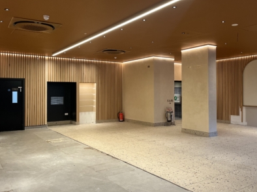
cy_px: 92
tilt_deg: +0.1
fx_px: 245
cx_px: 155
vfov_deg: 42.9
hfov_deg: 54.9
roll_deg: +0.9
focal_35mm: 33
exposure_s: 1/100
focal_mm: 5.1
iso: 100
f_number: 1.6
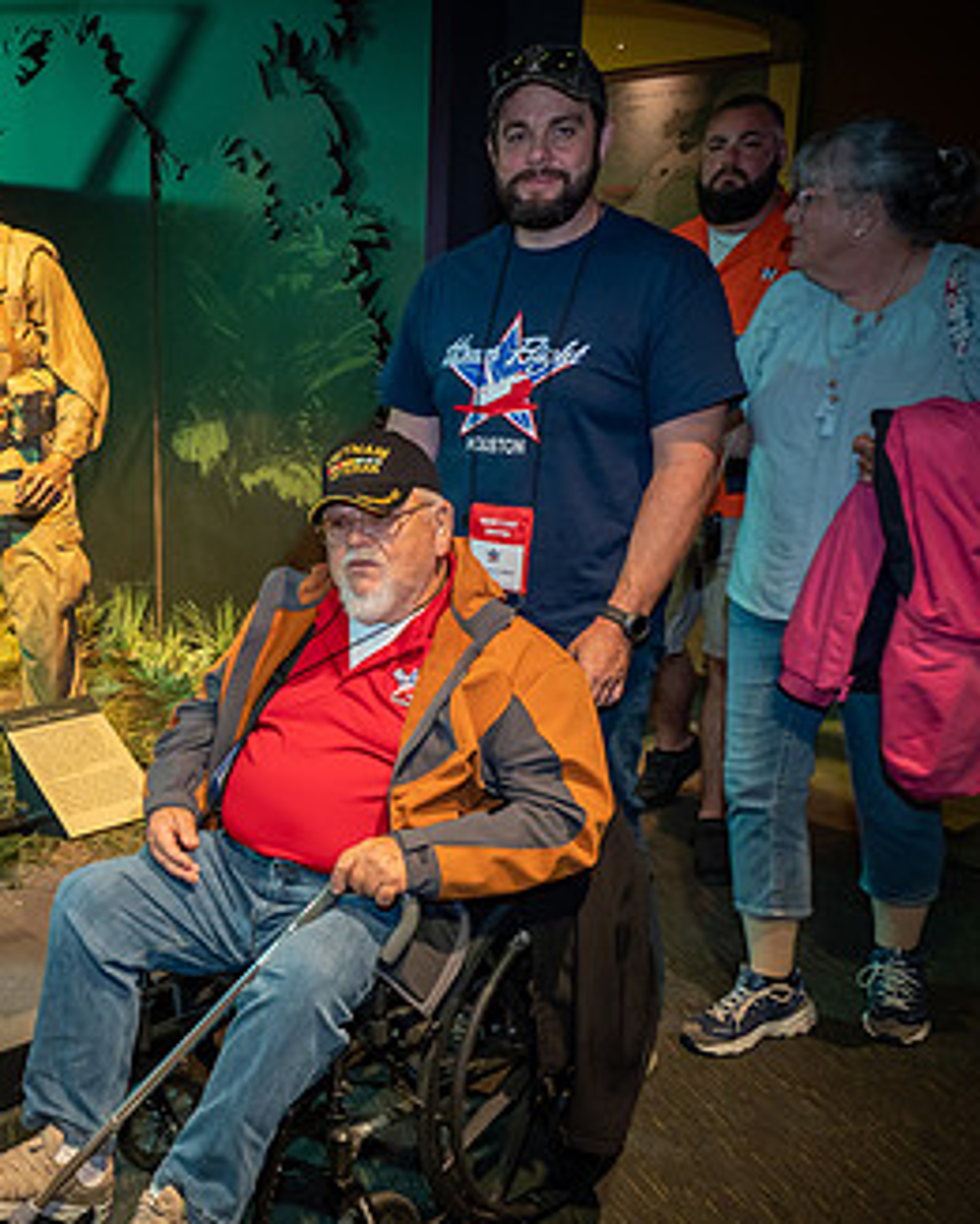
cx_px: 41
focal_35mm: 40
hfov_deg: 34.6
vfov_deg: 45.7
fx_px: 1450
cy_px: 680
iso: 2800
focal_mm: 24
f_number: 5
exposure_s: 1/30
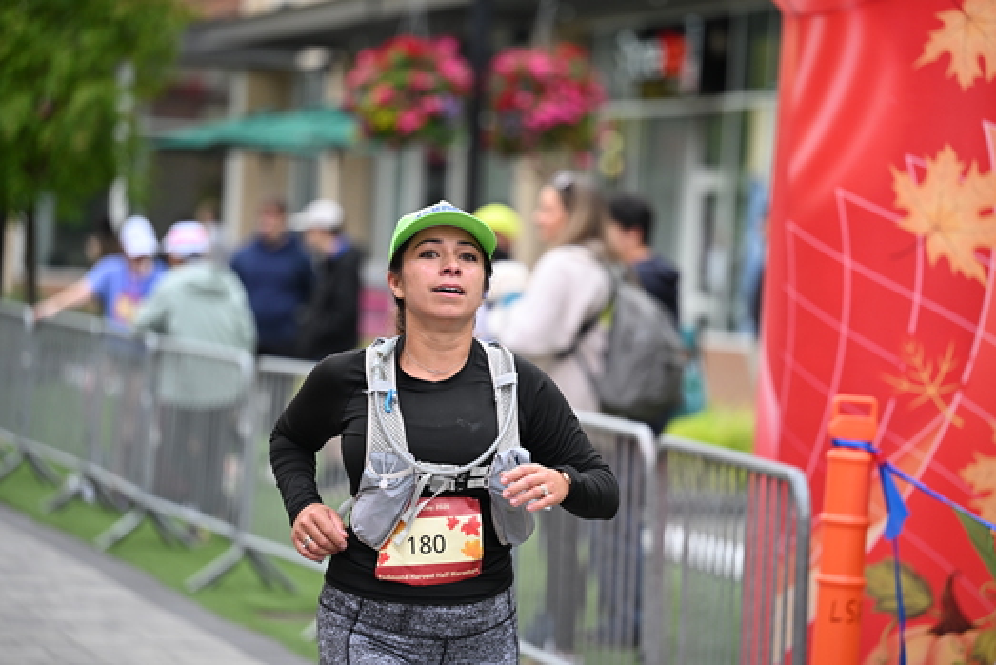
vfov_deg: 9.7
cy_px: 344
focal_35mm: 142
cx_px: 520
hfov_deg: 14.4
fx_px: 3930
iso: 640
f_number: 2.8
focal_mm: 135
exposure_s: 1/2000
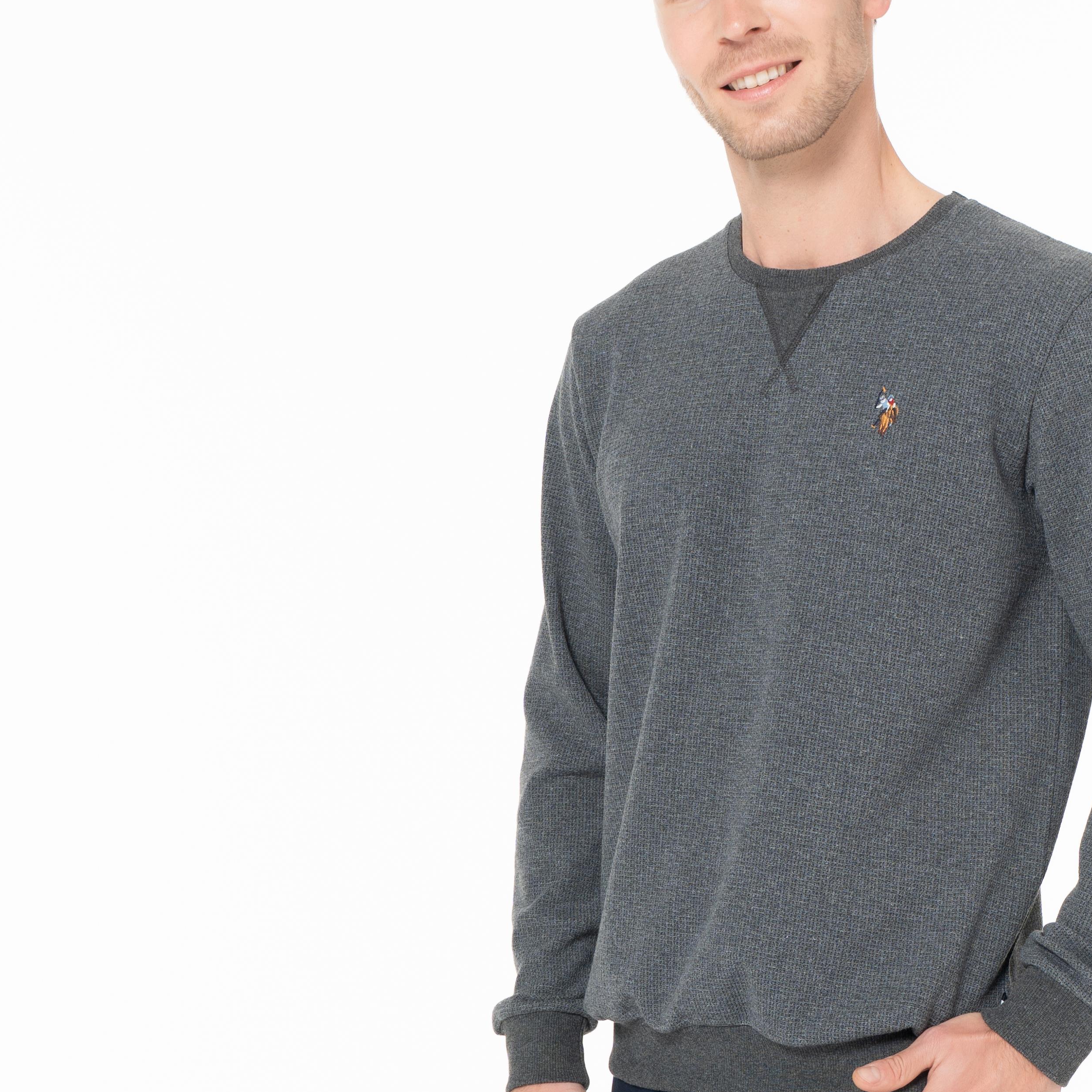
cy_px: 1084
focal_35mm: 98
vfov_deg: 17.4
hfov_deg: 17.7
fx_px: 3498
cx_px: 773
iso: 200
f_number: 8
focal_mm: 41
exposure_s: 1/160
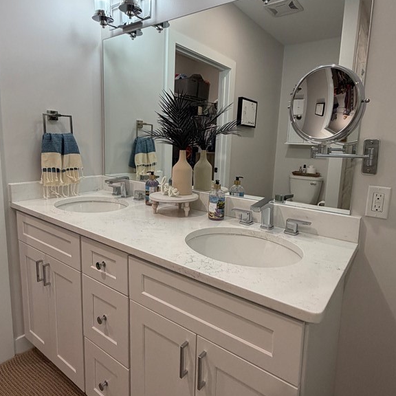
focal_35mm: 22
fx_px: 285
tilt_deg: -7.4
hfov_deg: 69.6
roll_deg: -2.5
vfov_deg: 69.5
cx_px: 210
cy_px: 184
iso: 160
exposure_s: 1/120
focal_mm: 2.22
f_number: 2.2
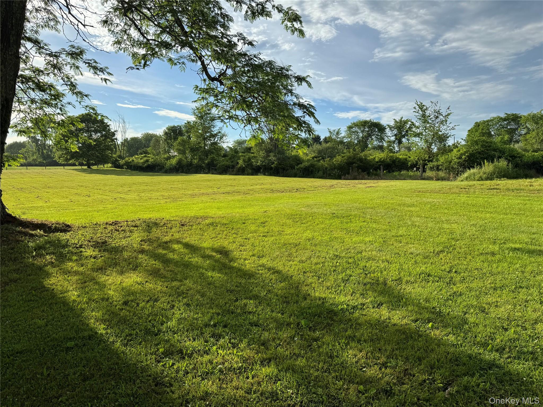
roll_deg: -1.6
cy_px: 204
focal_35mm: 24
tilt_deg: -5.4
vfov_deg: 56.8
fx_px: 376
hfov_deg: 71.6
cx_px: 272
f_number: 1.78
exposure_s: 1/4608
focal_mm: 6.76
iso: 80
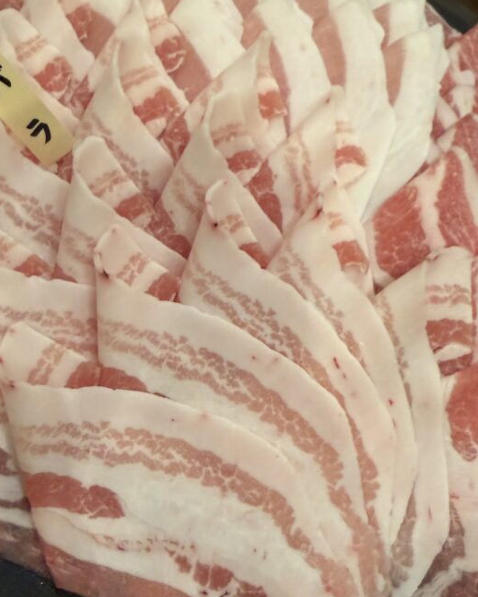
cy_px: 304
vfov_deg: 49.1
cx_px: 242
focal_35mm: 37
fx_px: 654
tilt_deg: -63.1
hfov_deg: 40.2
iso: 250
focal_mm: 2.22
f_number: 2.2
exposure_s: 1/60
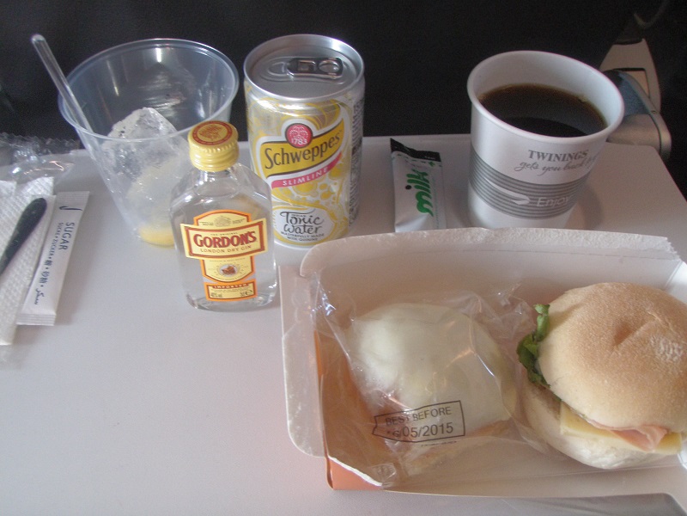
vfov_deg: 37.7
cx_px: 344
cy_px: 258
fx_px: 754
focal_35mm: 38
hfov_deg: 49.0
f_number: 3.5
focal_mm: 6.7
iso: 200
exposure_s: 1/25
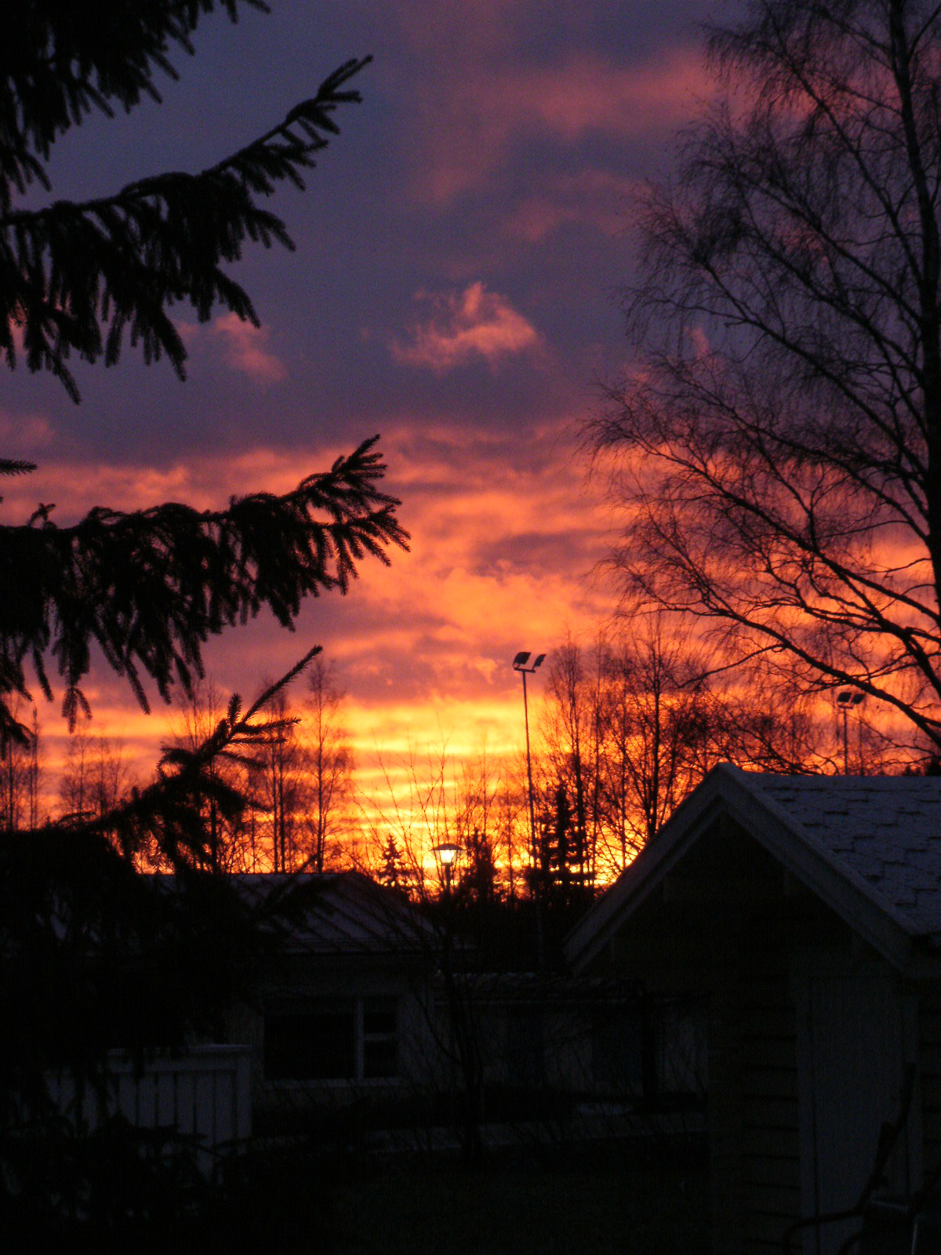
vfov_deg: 19.6
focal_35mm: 100
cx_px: 470
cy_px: 628
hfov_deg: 14.8
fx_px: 3625
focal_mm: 17.4
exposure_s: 1/60
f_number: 5
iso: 160
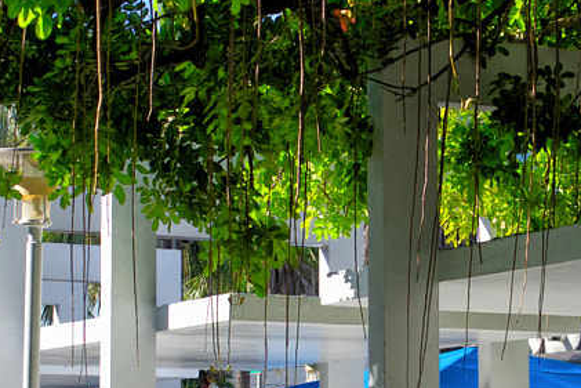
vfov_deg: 10.3
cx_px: 306
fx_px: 2147
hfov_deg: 15.4
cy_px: 314
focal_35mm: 133
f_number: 5.6
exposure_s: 1/500
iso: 160
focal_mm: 35
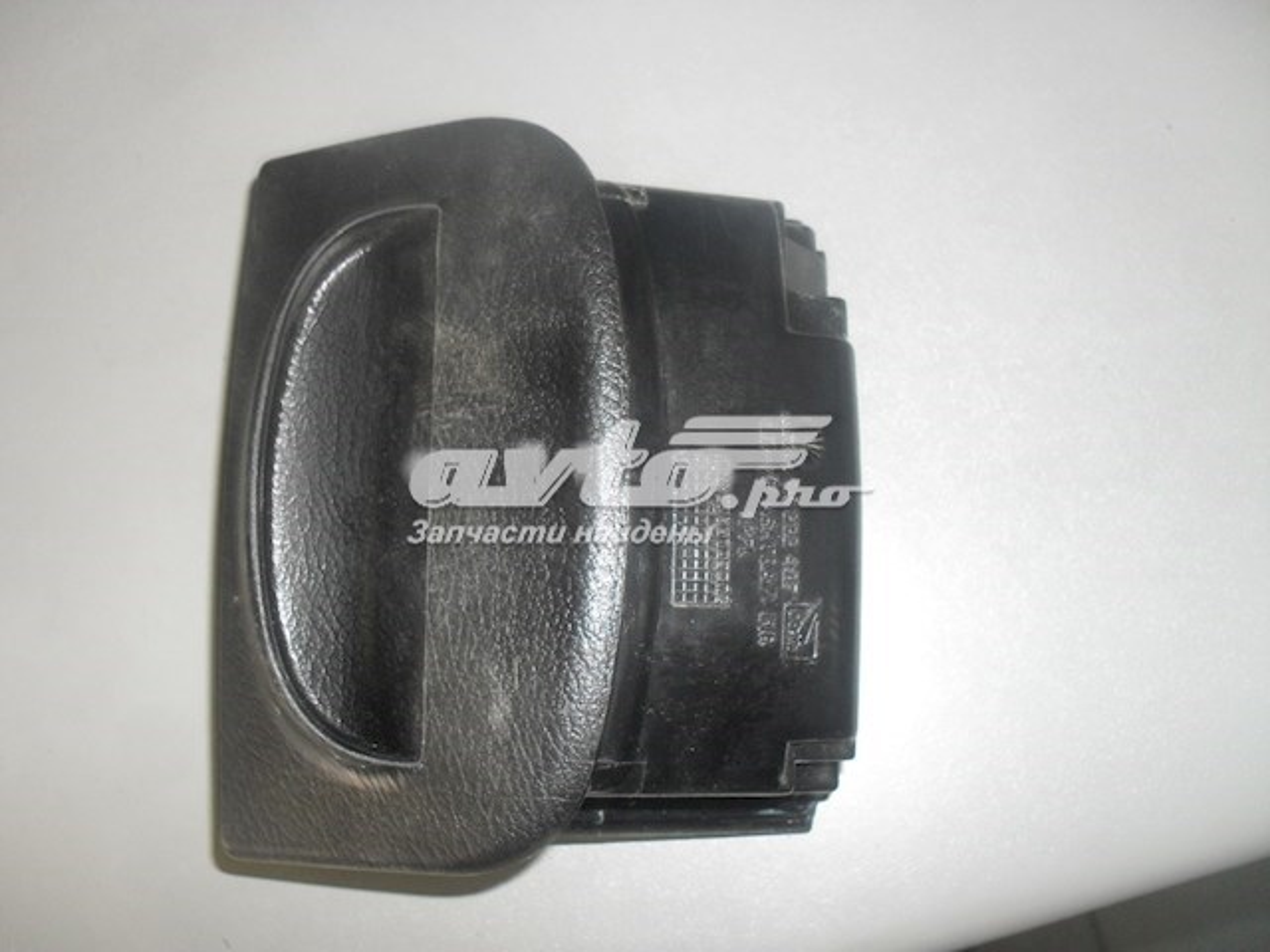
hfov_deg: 52.6
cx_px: 635
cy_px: 476
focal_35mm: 35
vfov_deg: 40.7
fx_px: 1284
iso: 200
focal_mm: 6.3
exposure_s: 1/45
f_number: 3.2
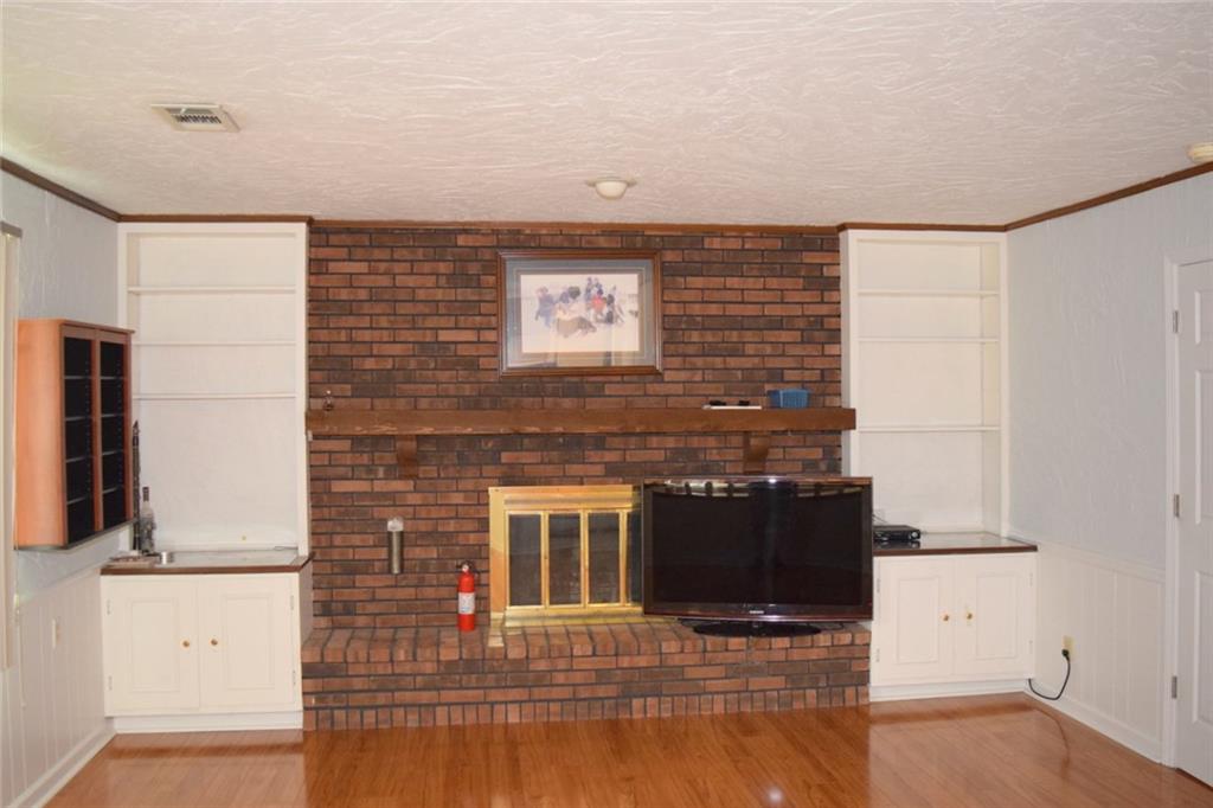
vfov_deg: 43.6
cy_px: 404
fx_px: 1010
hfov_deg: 61.9
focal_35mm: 30
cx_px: 606
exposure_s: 1/60
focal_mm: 20
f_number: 3.5
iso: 2200
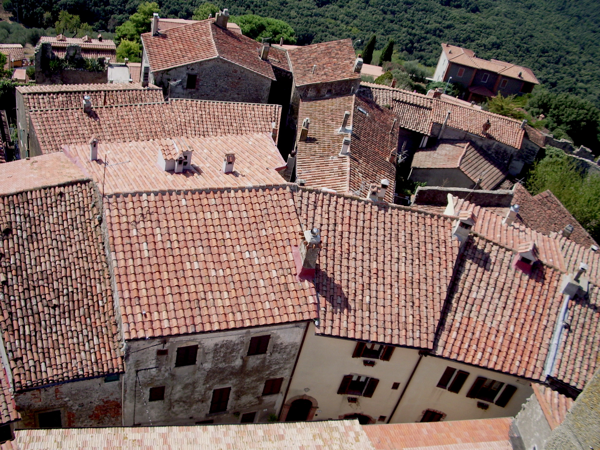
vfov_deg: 40.7
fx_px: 607
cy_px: 225
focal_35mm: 35
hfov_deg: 52.6
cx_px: 300
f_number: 4.3
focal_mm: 5.8
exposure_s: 1/320
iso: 50
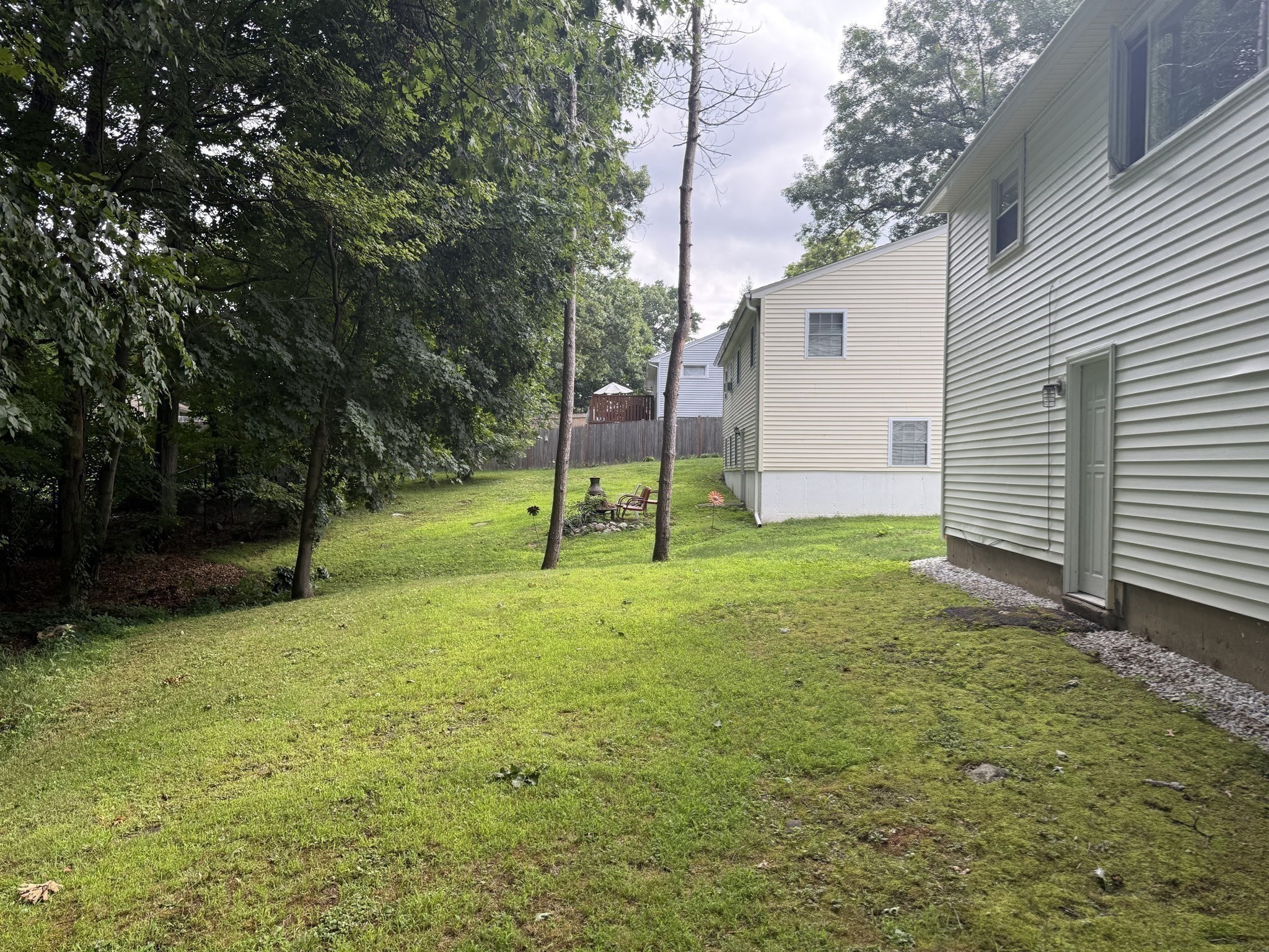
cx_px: 634
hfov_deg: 71.6
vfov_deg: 56.8
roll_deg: -1.3
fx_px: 880
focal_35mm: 24
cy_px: 476
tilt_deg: -0.3
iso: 100
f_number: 1.78
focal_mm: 6.76
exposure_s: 1/622
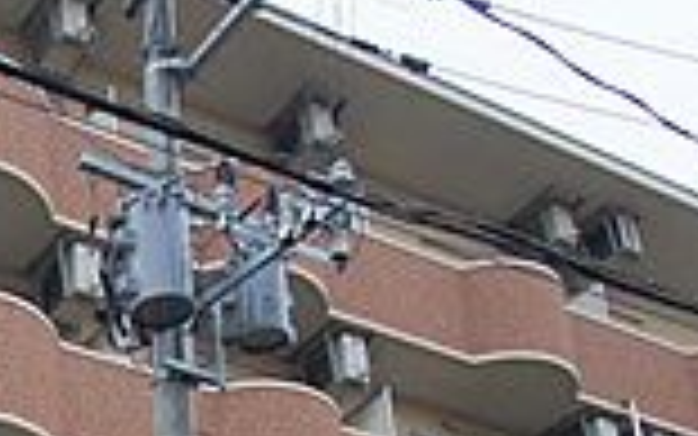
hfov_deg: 30.3
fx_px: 1199
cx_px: 9
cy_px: 627
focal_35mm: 63
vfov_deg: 18.6
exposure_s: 1/80
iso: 100
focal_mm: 10
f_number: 5.6
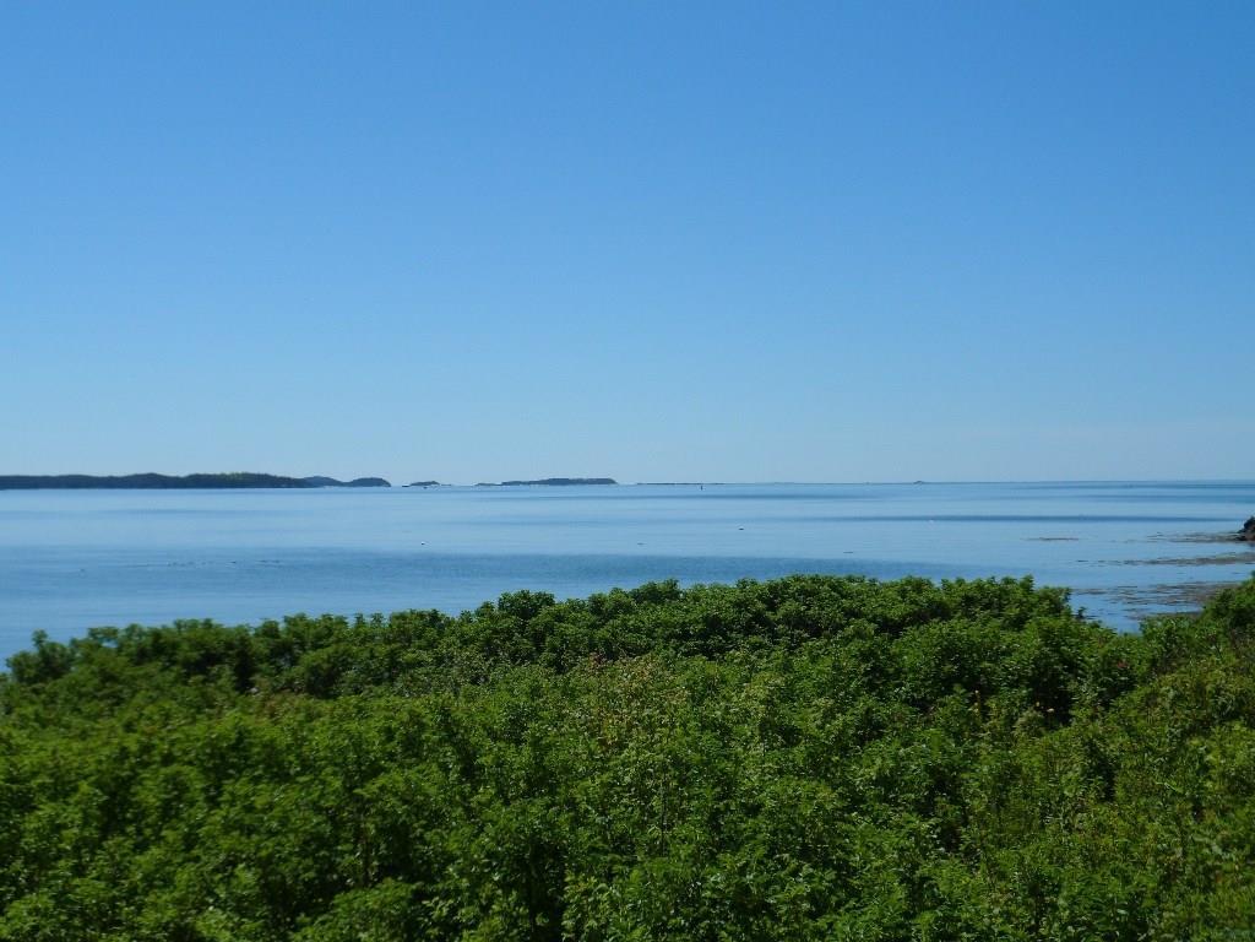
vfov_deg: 28.0
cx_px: 628
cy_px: 471
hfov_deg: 36.8
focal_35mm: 52
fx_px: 1885
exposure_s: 1/1000
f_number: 4.3
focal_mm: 8.1
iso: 80
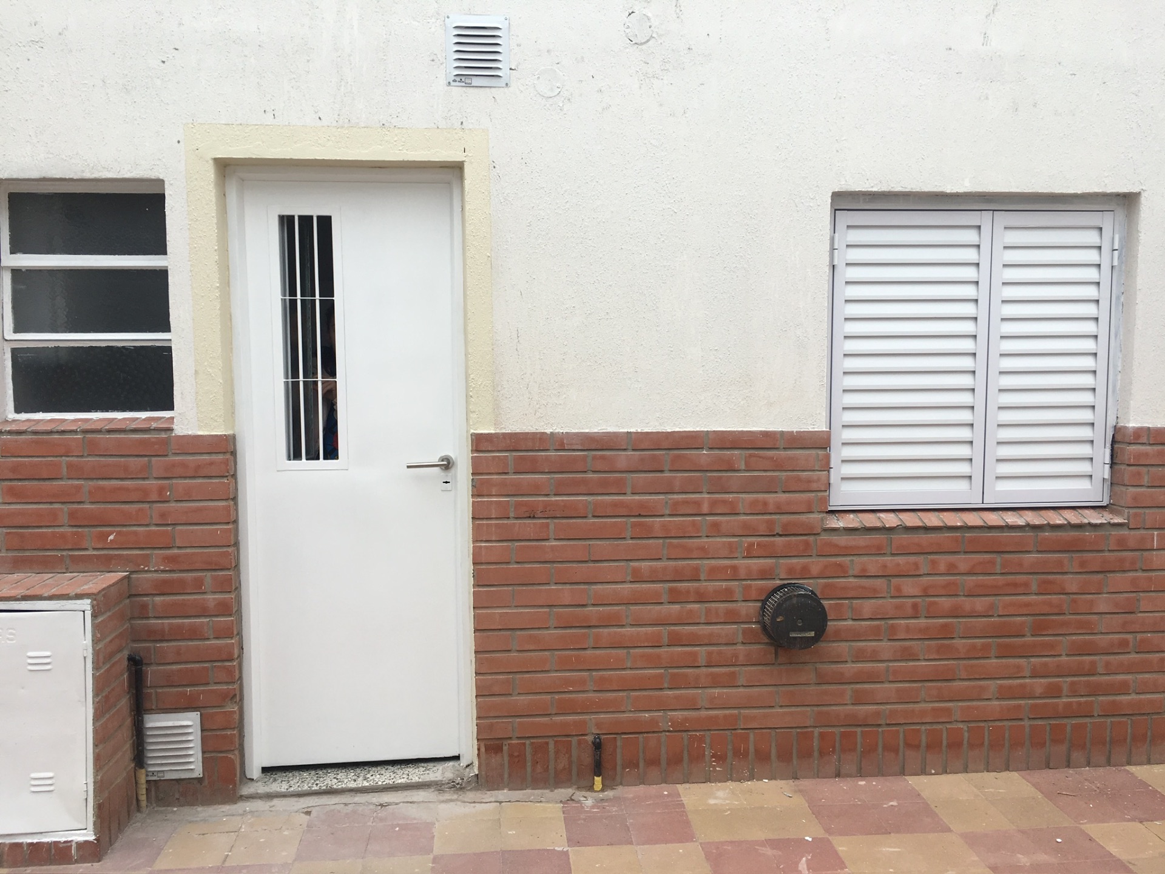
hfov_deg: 61.7
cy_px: 437
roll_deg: +0.0
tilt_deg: -4.3
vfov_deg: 48.2
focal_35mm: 29
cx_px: 582
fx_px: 976
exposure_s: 1/503
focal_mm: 4.15
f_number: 2.2
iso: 25
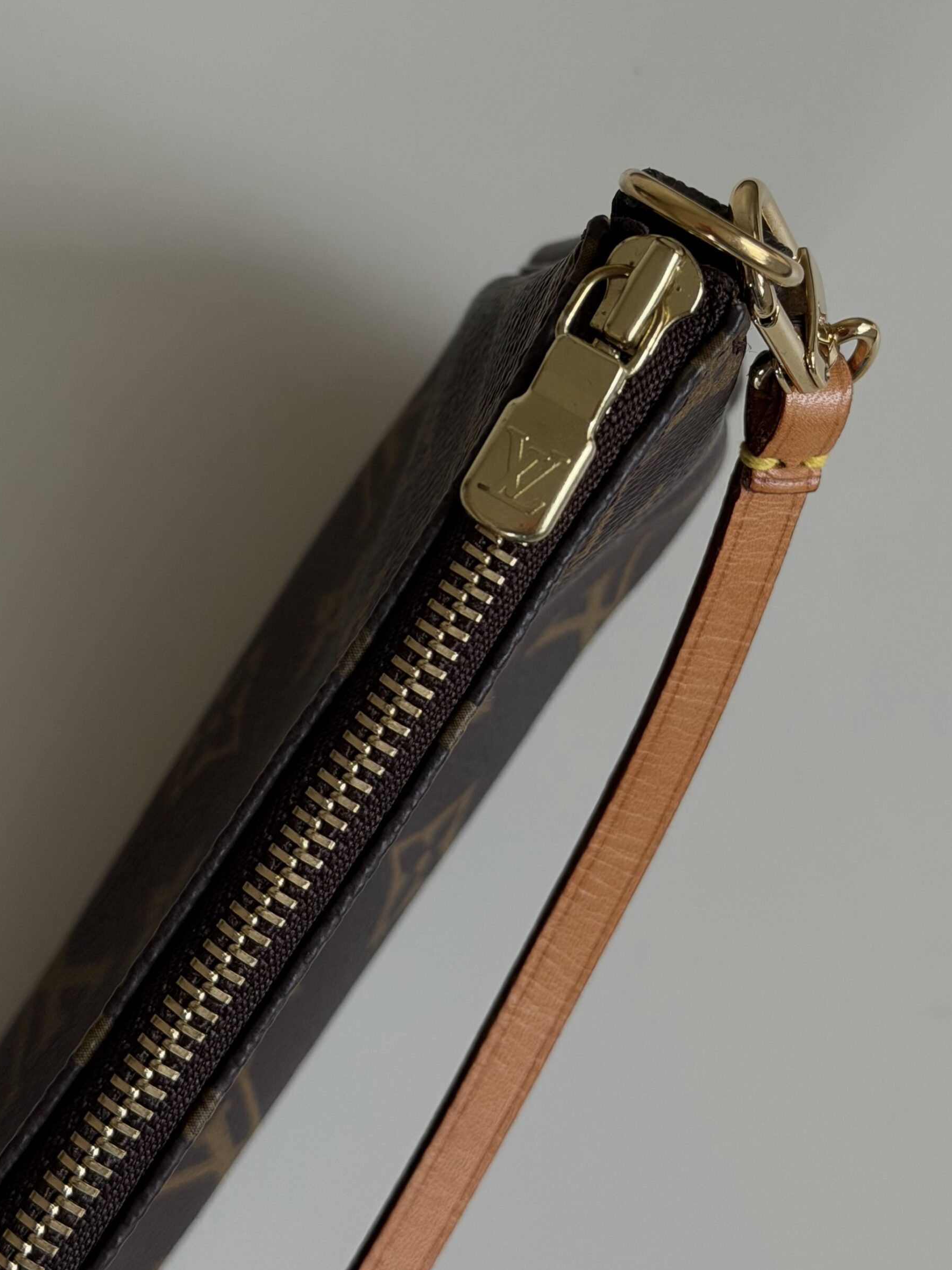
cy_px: 653
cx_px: 457
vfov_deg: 37.5
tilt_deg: -82.3
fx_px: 1870
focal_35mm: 51
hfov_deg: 28.6
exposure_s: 1/239
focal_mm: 6.76
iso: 64
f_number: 1.78
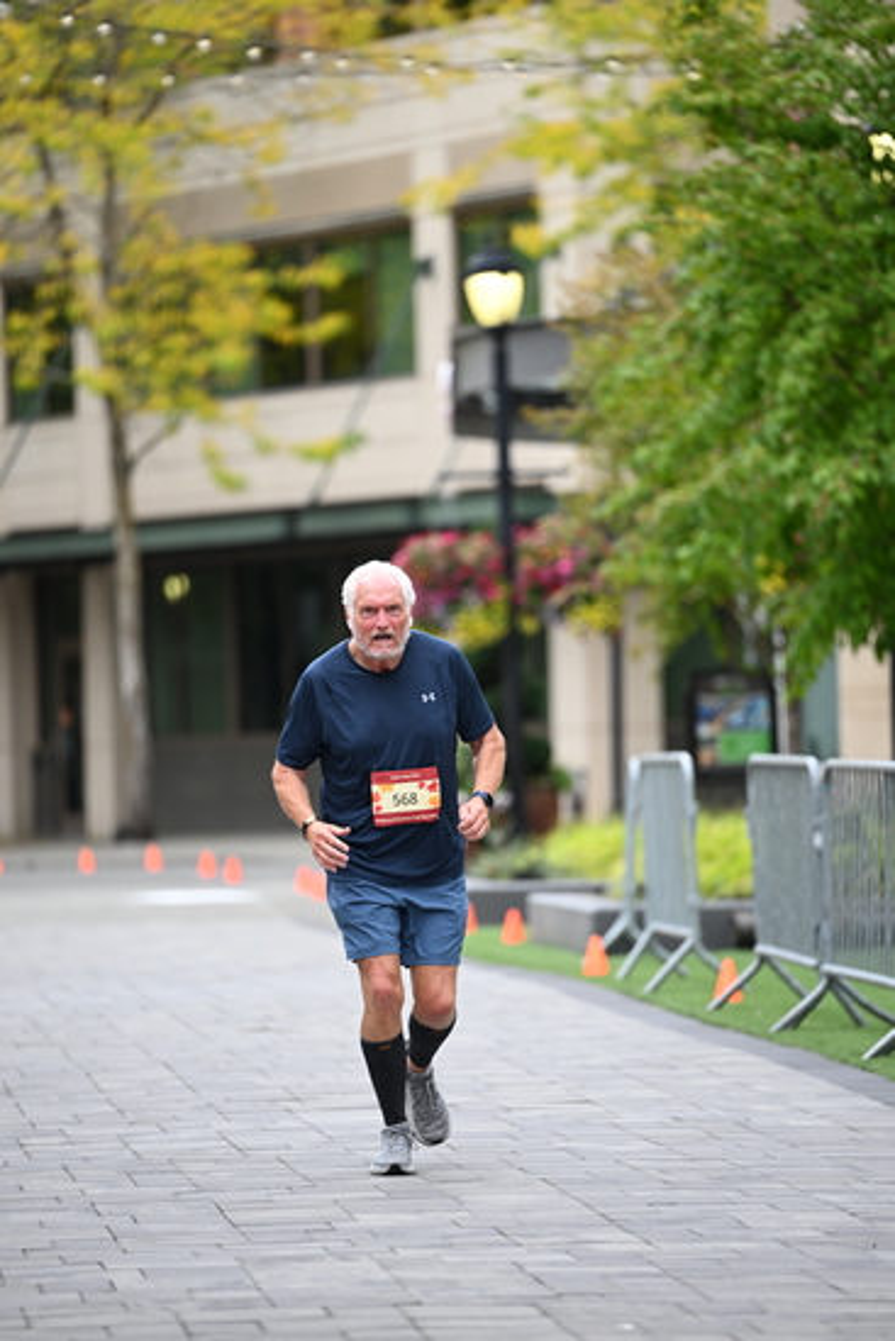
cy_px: 670
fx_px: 7453
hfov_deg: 6.9
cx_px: 448
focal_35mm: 200
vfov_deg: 10.3
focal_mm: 200
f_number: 2.8
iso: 640
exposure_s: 1/1250
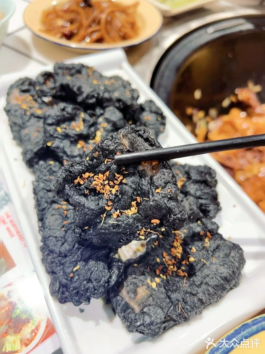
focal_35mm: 26
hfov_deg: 53.1
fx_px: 265
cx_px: 132
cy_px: 177
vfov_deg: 67.3
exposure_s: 1/60
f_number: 1.5
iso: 125
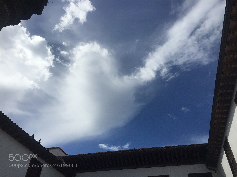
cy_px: 88
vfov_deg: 48.2
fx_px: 199
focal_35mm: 29
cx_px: 118
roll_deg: -2.9
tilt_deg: +43.5
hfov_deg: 61.7
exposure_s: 1/5650
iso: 32
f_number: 2.2
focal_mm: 4.15
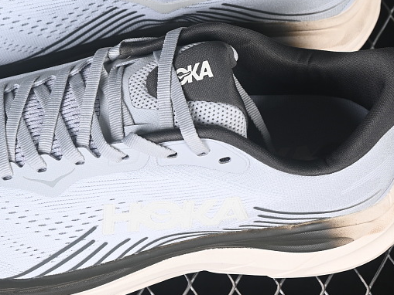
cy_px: 77
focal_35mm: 153
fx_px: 1742
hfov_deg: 12.9
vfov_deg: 9.7
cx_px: 124
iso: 160
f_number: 7.1
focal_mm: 50
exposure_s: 1/80
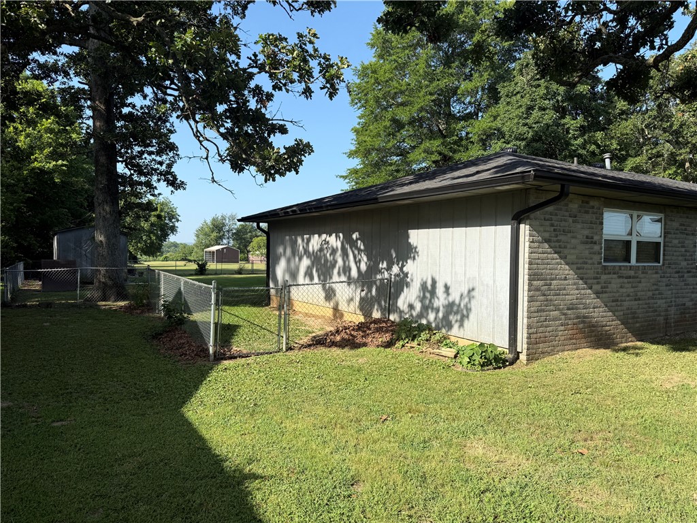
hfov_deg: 71.6
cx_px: 348
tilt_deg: -0.7
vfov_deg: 56.8
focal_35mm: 24
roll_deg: -1.3
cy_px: 262
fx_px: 483
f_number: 1.78
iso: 80
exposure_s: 1/2299
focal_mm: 6.76
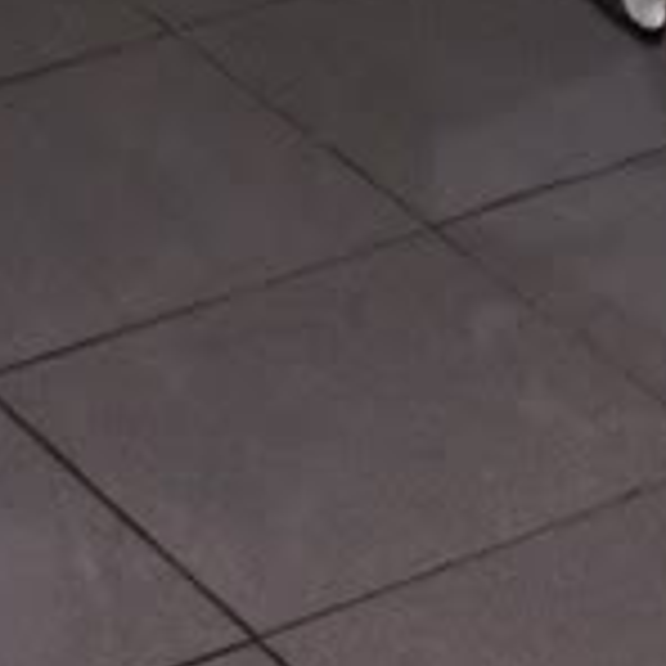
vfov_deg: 7.1
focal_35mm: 243
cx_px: 950
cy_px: -338
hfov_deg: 7.1
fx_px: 5289
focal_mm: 8.5
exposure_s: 1/60
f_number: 3.2
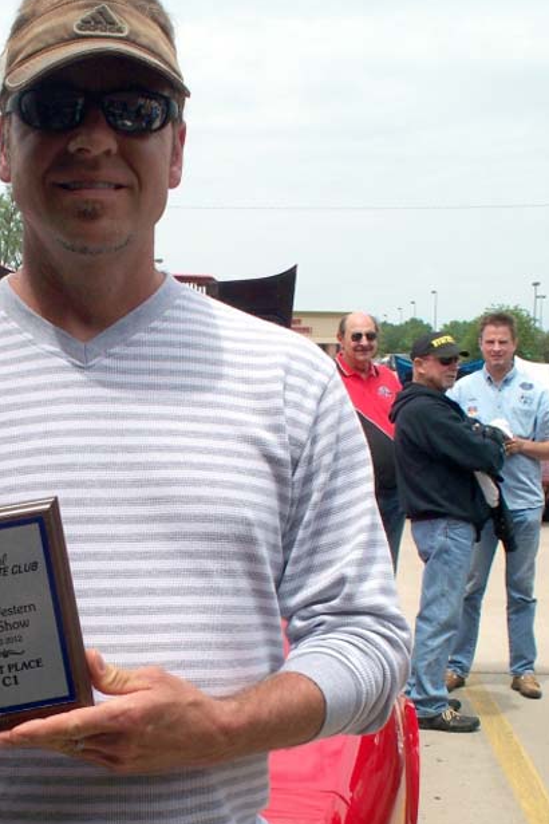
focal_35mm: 65
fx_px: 1487
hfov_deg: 20.8
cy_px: 559
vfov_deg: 30.7
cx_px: 149
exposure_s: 1/500
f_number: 5
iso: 64
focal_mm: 7.5
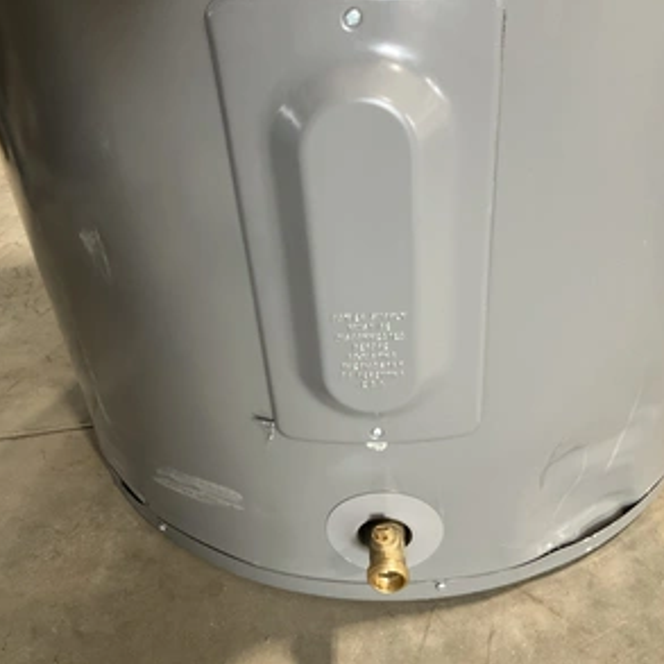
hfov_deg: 47.2
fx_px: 760
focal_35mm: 35
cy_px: 335
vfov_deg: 47.2
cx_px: 326
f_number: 1.8
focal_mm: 3
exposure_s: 1/60
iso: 200
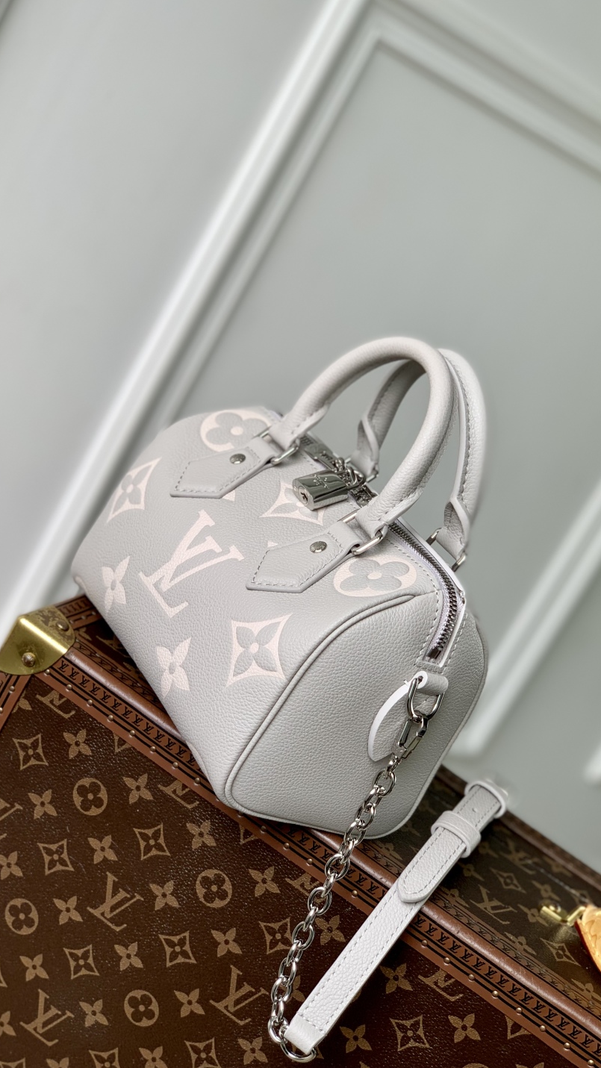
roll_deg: -30.3
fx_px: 1615
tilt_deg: -14.2
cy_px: 533
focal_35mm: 57
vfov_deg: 36.6
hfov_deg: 21.1
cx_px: 308
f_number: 2.4
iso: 16
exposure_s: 1/128
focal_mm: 6
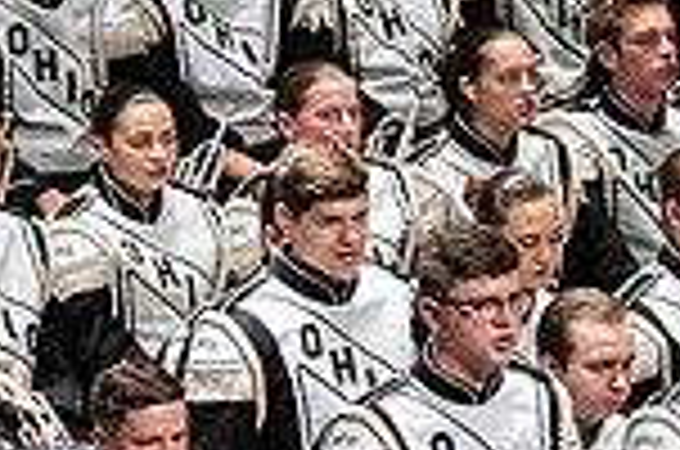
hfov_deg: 3.0
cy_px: 108
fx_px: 13062
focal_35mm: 693
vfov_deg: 2.0
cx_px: -536
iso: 4000
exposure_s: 1/500
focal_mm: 120
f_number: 4
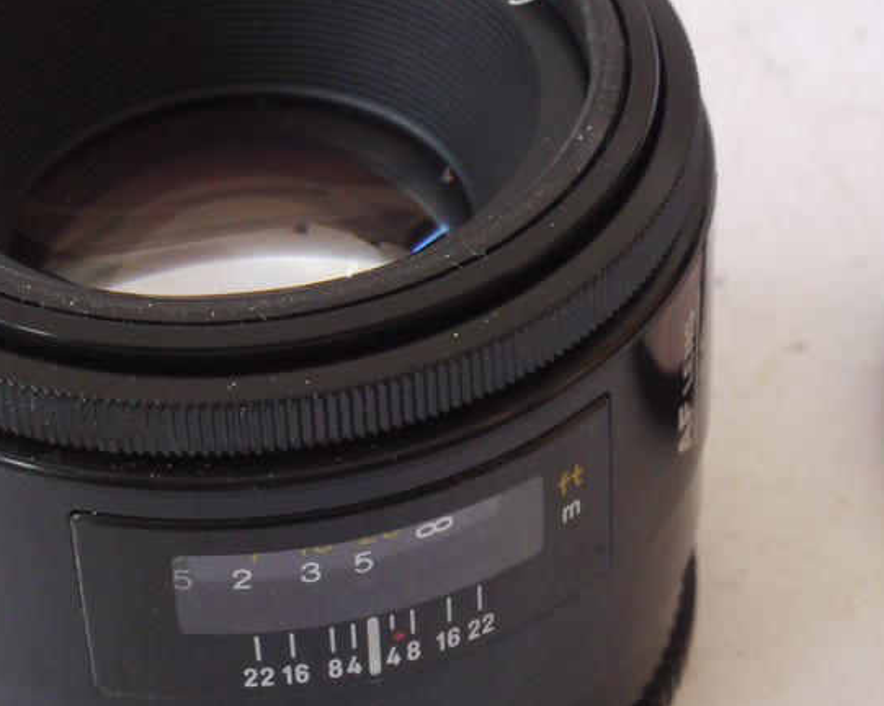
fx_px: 3399
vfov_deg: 11.9
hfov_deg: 14.8
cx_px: 632
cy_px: 337
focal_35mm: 130
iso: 800
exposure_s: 1/40
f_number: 9
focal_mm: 30
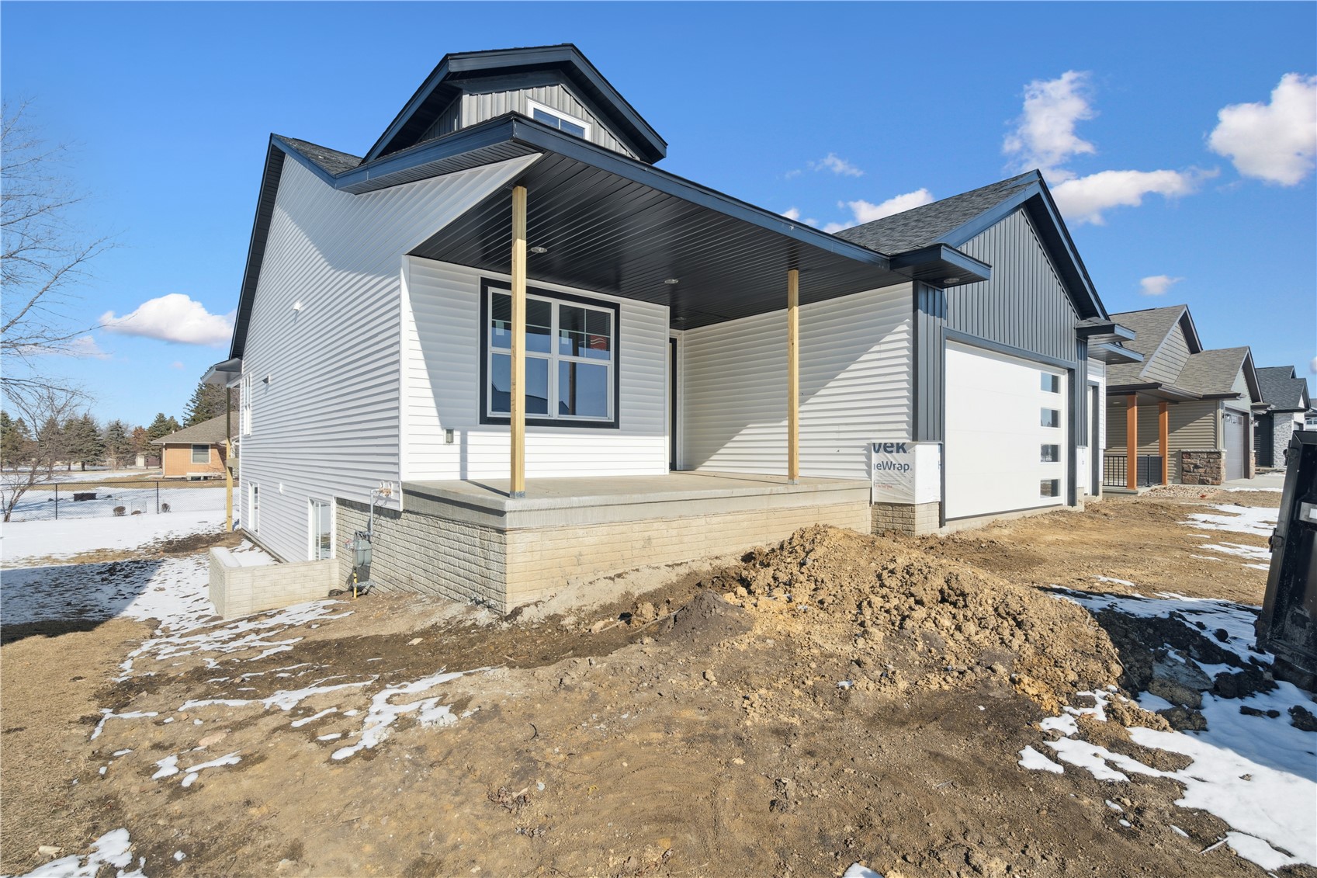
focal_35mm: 17
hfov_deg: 93.3
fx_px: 622
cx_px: 658
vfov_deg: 70.4
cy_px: 439
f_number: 10
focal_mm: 17
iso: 400
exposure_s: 1/500
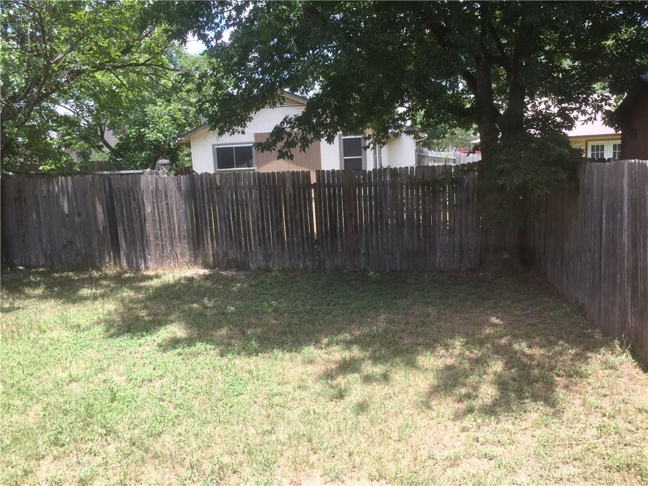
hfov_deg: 61.7
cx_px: 324
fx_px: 543
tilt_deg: -8.3
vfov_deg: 48.2
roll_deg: +1.5
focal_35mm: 29
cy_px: 243
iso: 32
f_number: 2.2
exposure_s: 1/460
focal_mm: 4.15
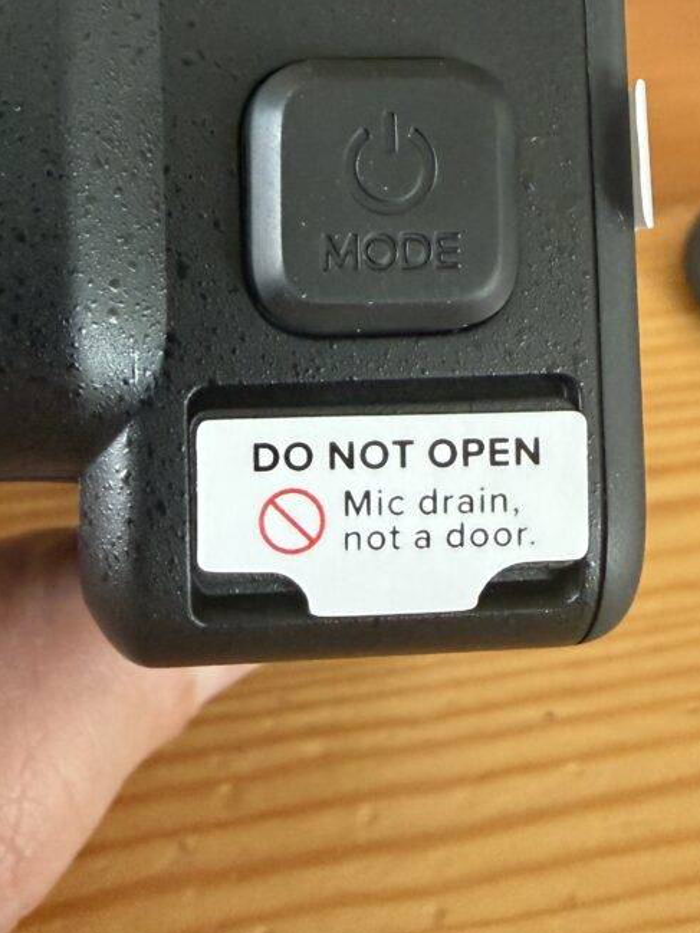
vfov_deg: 45.1
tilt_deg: -53.7
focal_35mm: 41
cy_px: 309
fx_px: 1105
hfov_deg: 35.0
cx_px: 273
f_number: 2.2
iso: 500
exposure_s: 1/60
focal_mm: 2.22
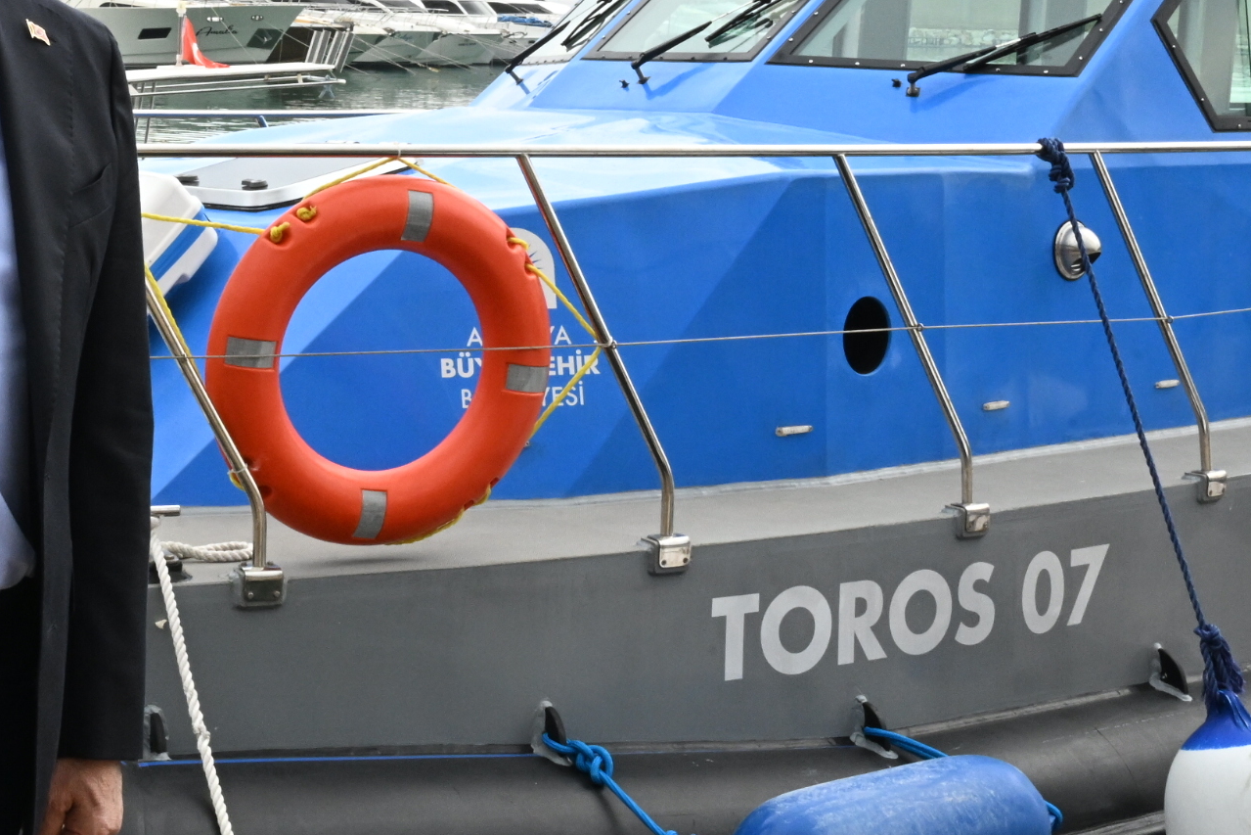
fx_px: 2685
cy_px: 98
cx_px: 509
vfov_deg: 17.4
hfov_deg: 26.2
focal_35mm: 77
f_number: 22
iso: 2000
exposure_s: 1/320
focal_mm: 30.5
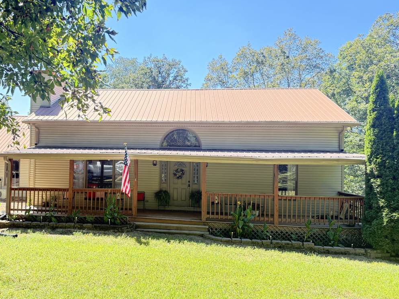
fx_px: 357
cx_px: 145
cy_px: 155
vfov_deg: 45.4
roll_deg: -1.7
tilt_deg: +2.6
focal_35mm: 31
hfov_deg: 57.5
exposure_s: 1/426
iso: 100
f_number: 1.78
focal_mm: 6.76
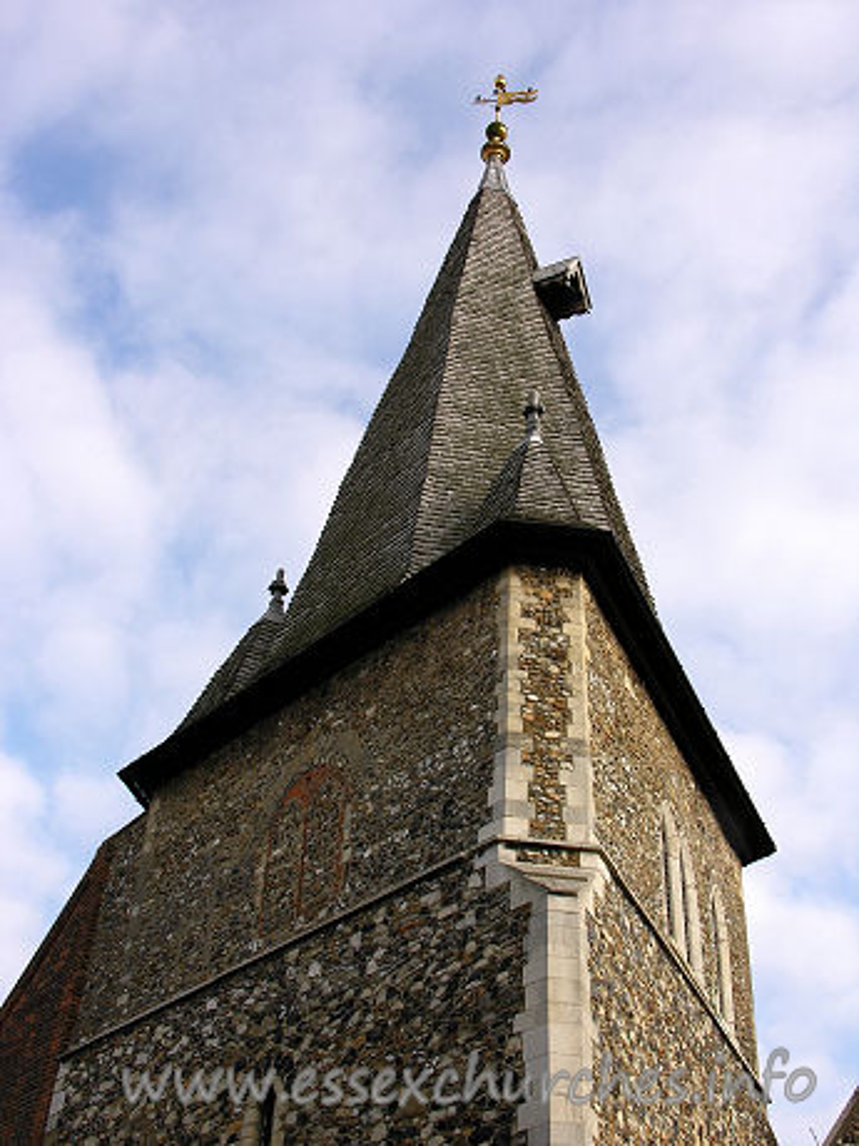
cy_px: 573
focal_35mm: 50
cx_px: 430
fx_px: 1654
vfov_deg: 38.2
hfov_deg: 29.1
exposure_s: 1/137
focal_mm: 12.7
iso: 50
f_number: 5.5
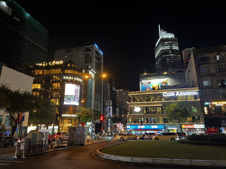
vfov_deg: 53.1
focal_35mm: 26
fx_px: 170
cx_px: 113
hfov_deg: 67.3
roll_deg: +0.5
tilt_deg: +15.5
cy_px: 84
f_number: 1.5
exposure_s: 1/50
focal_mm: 5.7
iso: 320
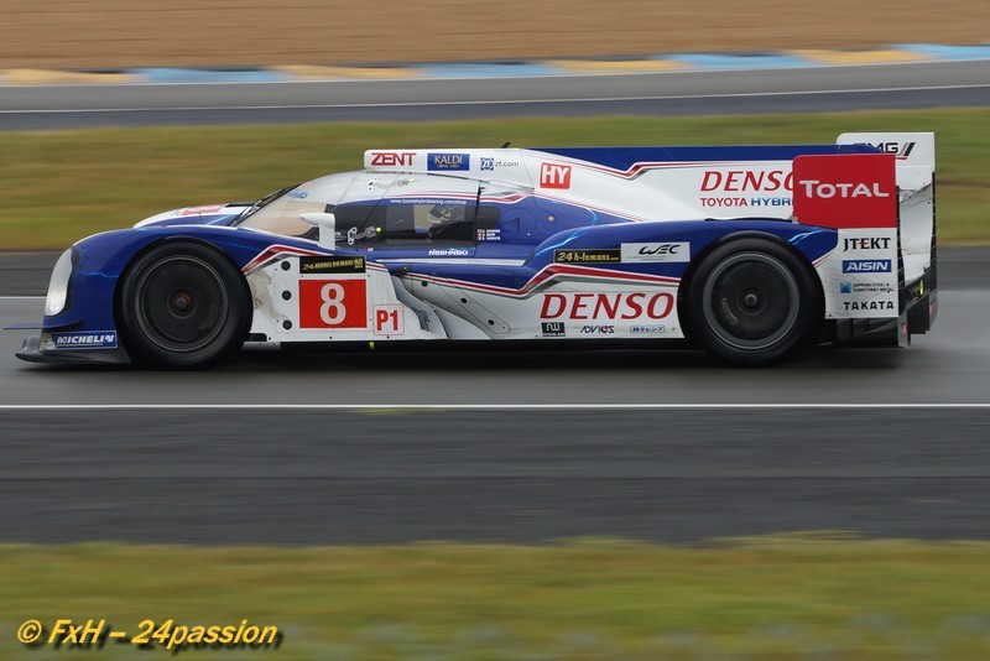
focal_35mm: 273
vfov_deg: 5.0
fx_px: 7510
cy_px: 330
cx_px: 495
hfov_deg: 7.5
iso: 160
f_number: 5.6
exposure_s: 1/160
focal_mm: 130
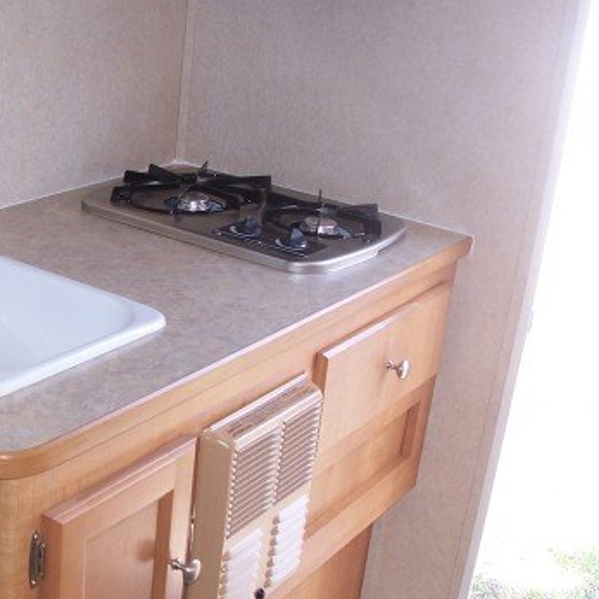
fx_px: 1116
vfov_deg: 29.9
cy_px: 371
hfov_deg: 29.1
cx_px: 91
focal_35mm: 57
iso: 80
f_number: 2.8
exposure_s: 1/60
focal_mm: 6
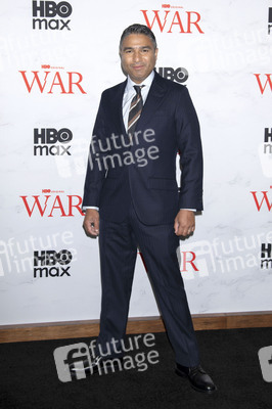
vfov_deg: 44.5
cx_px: 136
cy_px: 204
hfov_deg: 30.5
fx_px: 499
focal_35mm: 44
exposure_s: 1/200
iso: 640
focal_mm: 44
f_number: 5.6
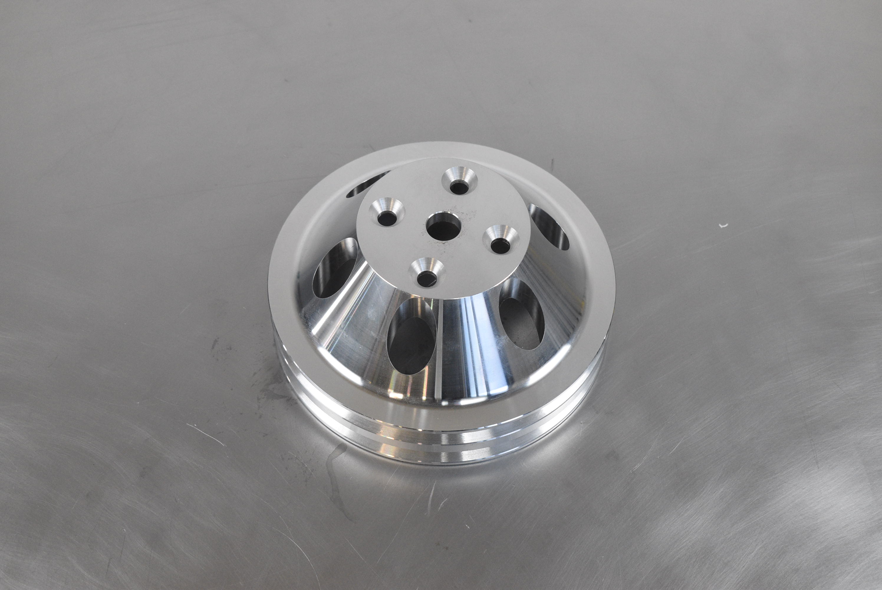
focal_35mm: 57
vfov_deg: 23.8
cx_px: 441
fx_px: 1398
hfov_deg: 35.0
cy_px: 295
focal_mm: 38
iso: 1250
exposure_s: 1/200
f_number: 7.1
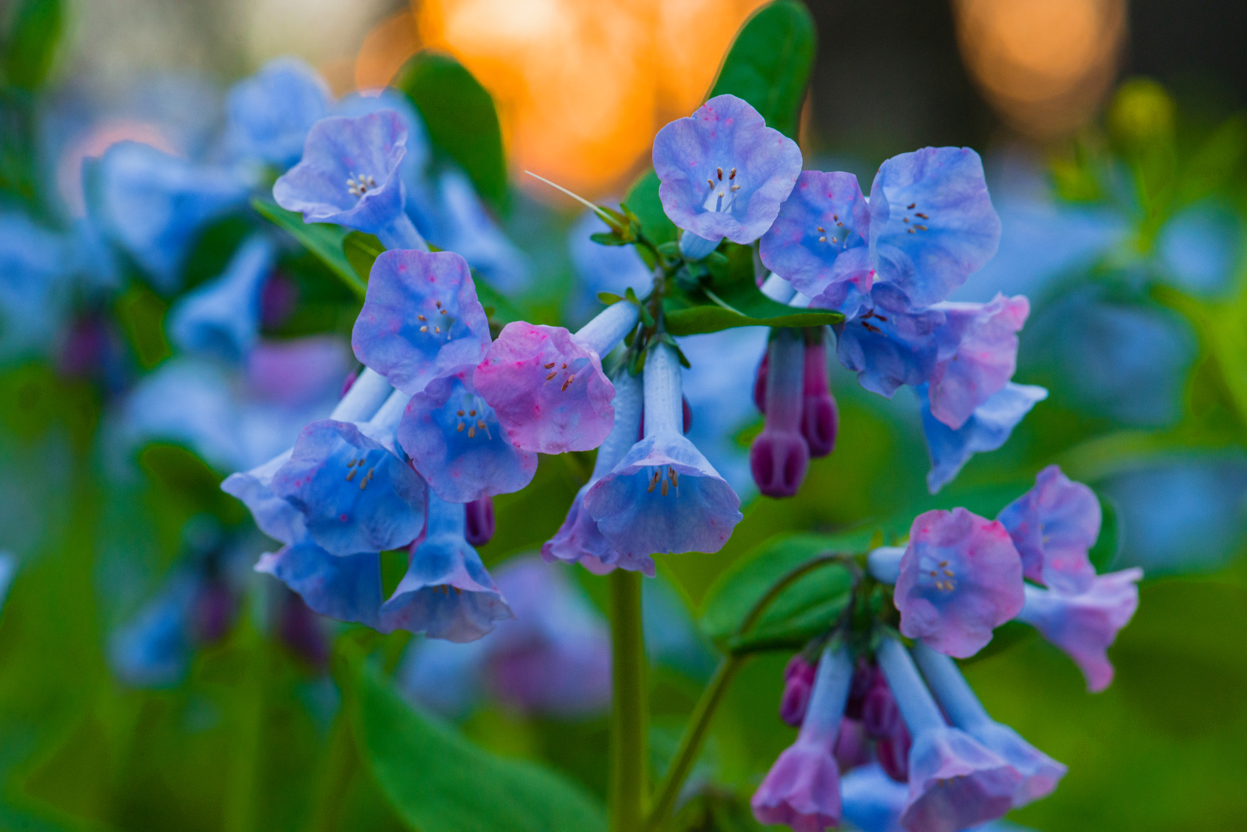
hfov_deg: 19.5
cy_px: 416
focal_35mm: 105
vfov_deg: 13.1
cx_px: 624
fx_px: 3638
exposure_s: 1/50
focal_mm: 105
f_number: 11
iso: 1250
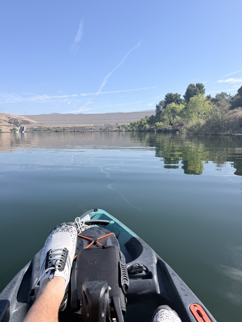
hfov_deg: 56.8
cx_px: 121
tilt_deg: -8.2
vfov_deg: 71.6
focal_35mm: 24
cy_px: 161
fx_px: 224
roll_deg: +1.0
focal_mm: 6.76
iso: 80
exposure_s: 1/3953
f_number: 1.78
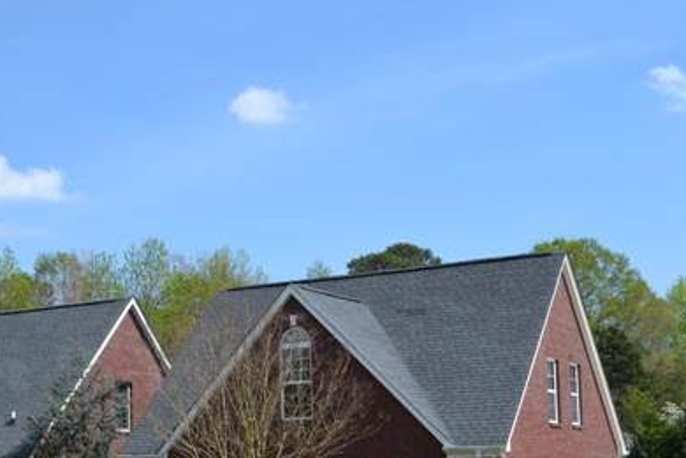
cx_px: 132
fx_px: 1219
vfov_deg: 21.1
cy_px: 341
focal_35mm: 64
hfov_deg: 30.6
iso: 100
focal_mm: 26
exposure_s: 1/200
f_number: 7.1
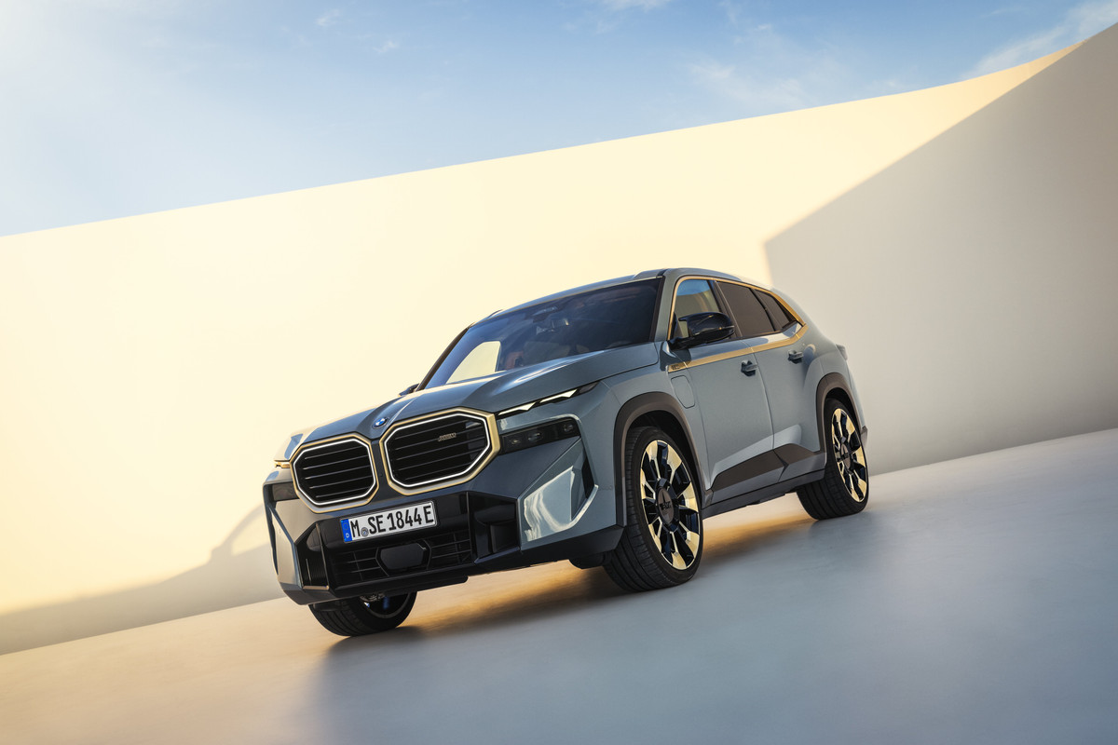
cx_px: 559
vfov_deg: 30.5
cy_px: 372
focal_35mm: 44
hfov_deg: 44.5
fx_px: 1366
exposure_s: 1/200
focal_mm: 44
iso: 400
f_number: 5.6
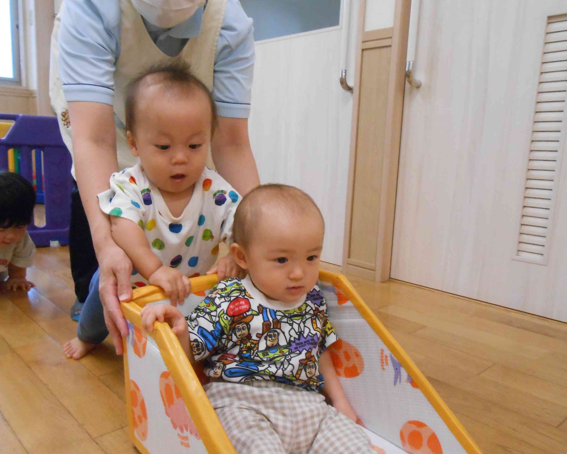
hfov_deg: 62.2
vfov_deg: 51.5
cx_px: 266
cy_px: 230
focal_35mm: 28
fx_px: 470
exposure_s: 1/125
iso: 800
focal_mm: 4.6
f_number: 3.5
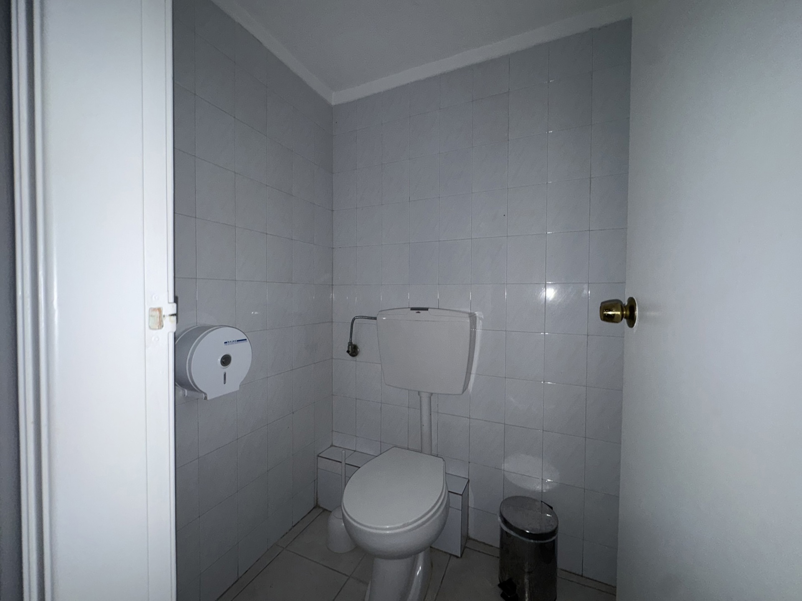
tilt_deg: -0.3
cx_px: 401
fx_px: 324
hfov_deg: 102.1
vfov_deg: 85.7
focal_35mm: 14
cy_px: 300
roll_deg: -0.3
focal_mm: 2.22
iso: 80
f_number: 2.2
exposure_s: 1/34
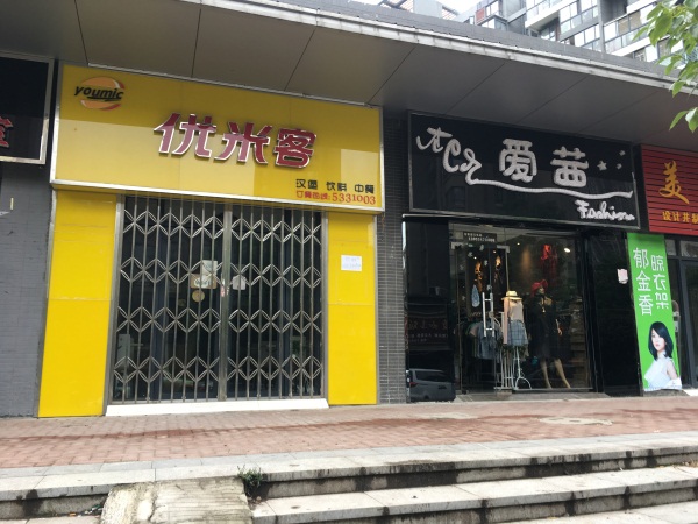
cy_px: 262
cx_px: 349
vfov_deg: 48.2
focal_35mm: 29
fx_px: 585
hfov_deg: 61.7
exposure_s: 1/50
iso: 25
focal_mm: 4.15
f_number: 2.2
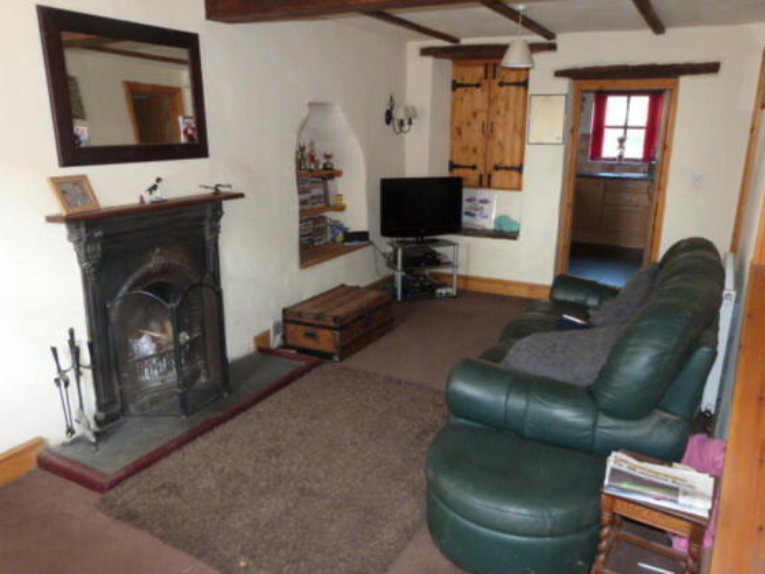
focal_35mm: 26
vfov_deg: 53.1
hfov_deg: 67.3
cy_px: 285
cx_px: 391
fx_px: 575
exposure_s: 1/60
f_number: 2.8
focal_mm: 4.5
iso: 400
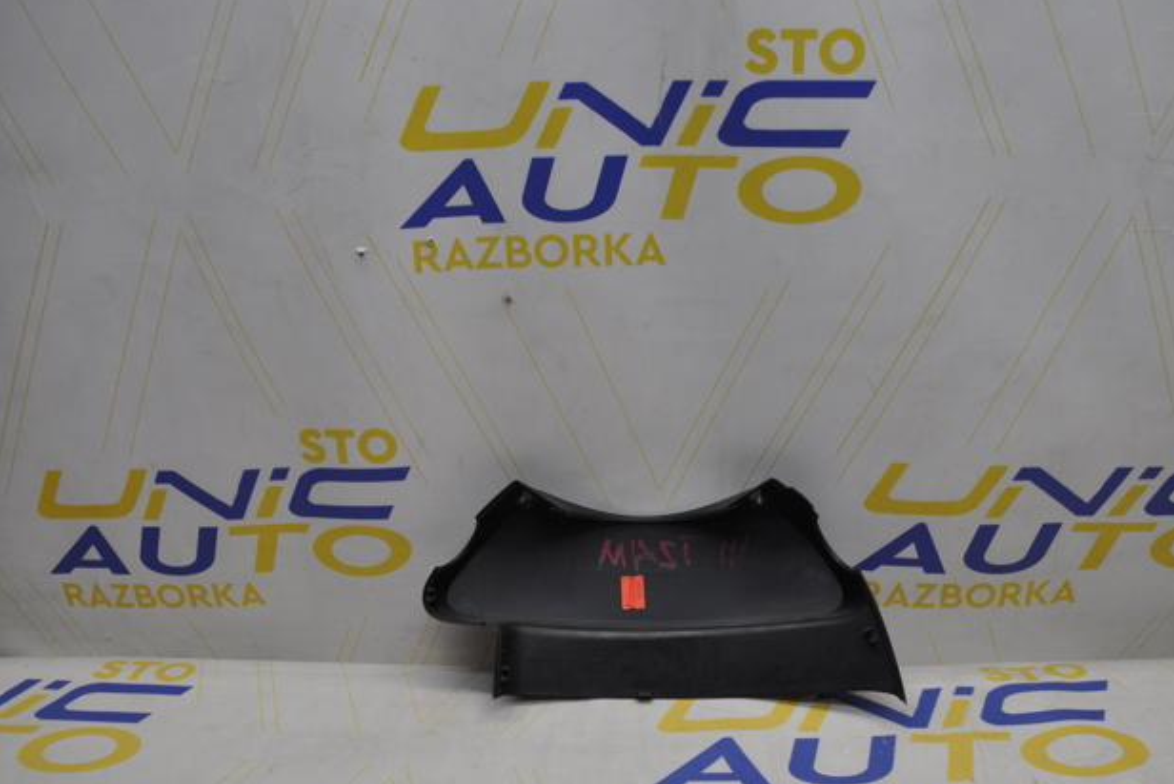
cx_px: 608
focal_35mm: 28
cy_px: 396
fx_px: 913
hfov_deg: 65.4
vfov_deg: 46.4
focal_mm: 18
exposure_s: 1/125
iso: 640
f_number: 5.6
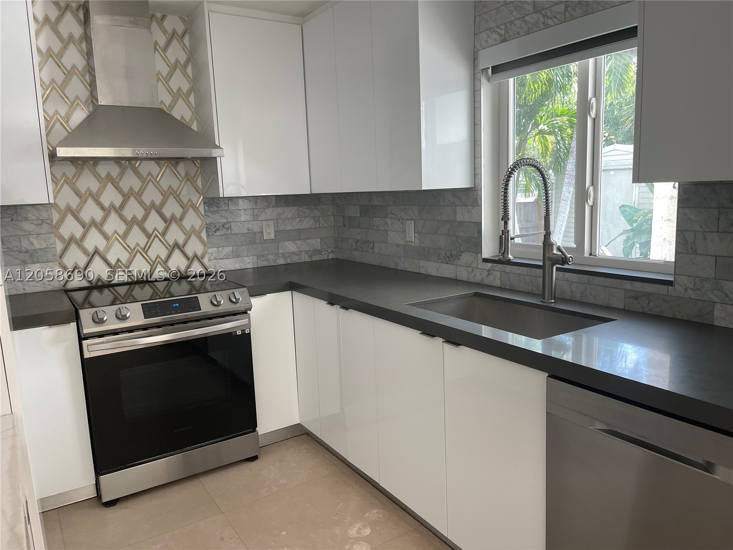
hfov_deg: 69.4
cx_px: 366
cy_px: 275
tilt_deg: -10.1
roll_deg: +2.4
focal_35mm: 25
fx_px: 529
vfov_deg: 54.9
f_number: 1.6
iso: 125
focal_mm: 5.1
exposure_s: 1/121
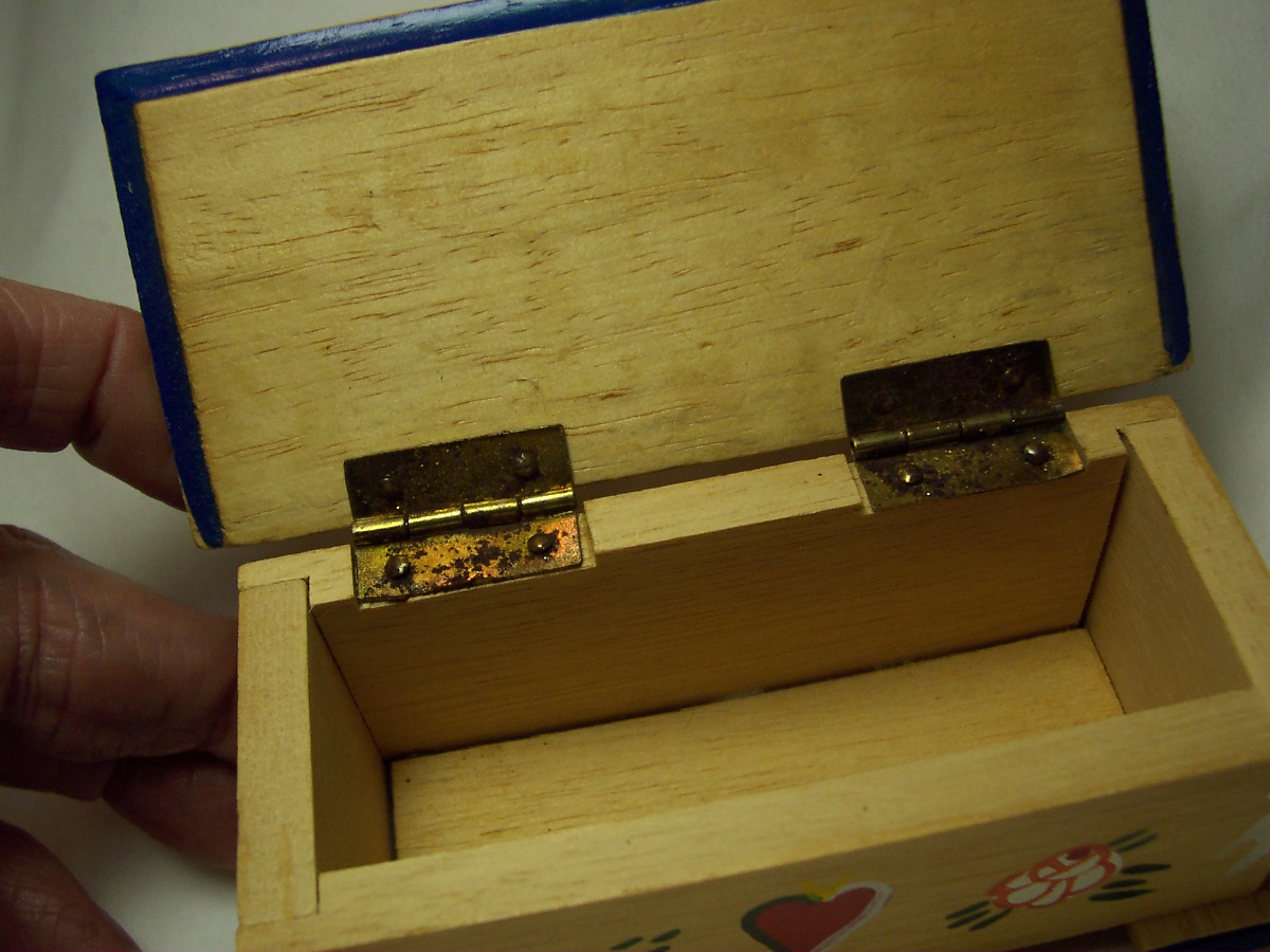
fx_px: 1357
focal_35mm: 37
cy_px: 476
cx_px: 635
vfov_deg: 38.7
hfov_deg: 50.1
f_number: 2.8
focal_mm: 5.6
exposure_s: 1/180
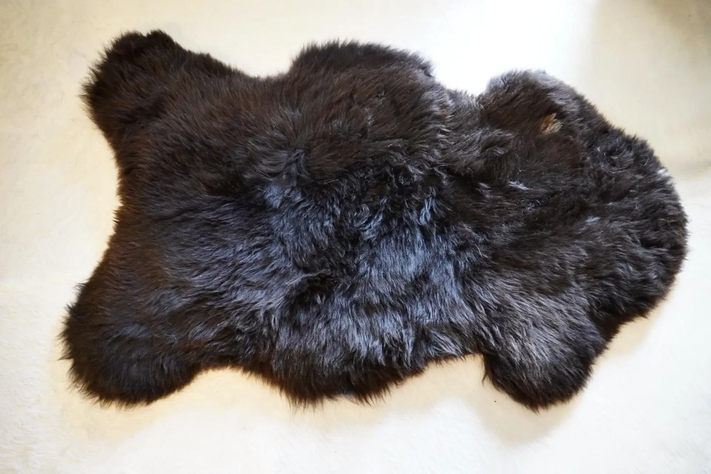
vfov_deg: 53.1
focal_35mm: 24
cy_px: 237
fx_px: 474
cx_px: 356
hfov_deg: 73.7
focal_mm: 16
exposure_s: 1/100
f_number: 3.5
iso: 6400
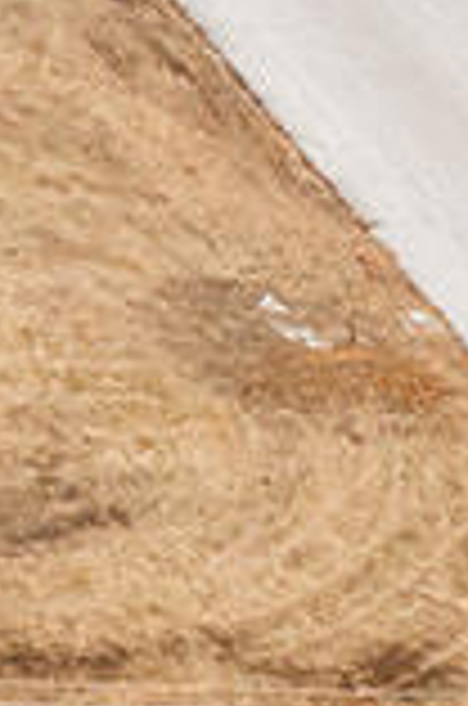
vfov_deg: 8.1
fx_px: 4994
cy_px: 301
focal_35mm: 255
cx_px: -2826
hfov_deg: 3.9
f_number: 2.8
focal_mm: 12.29
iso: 100
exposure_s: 1/40
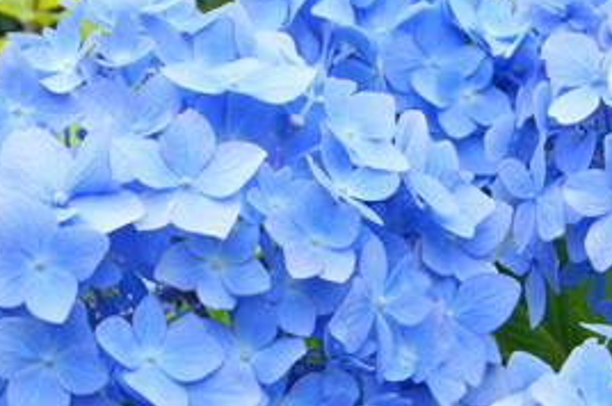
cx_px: 477
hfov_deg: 23.4
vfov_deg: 15.8
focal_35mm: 86
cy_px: 234
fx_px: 1460
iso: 200
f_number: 11
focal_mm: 26
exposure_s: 1/125
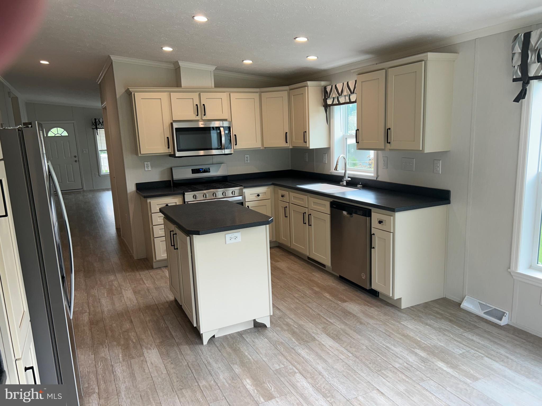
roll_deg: +2.6
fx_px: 407
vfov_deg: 53.1
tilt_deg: -11.2
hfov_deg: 67.3
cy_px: 203
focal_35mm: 26
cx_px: 271
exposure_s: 1/120
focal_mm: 5.7
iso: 50
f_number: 1.5
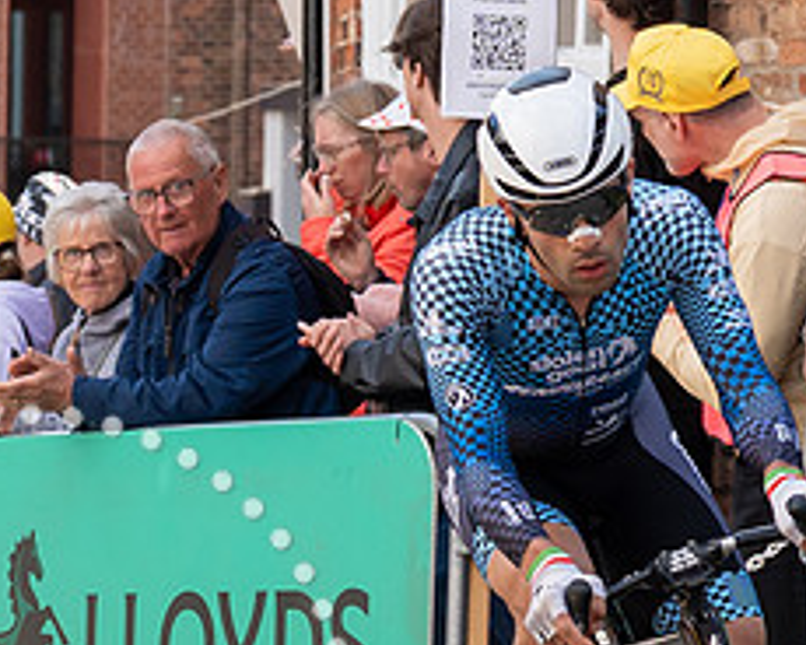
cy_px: -5
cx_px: 594
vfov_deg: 4.0
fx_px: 9112
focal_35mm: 382
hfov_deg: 5.1
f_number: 5
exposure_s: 1/1000
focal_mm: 70
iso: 250
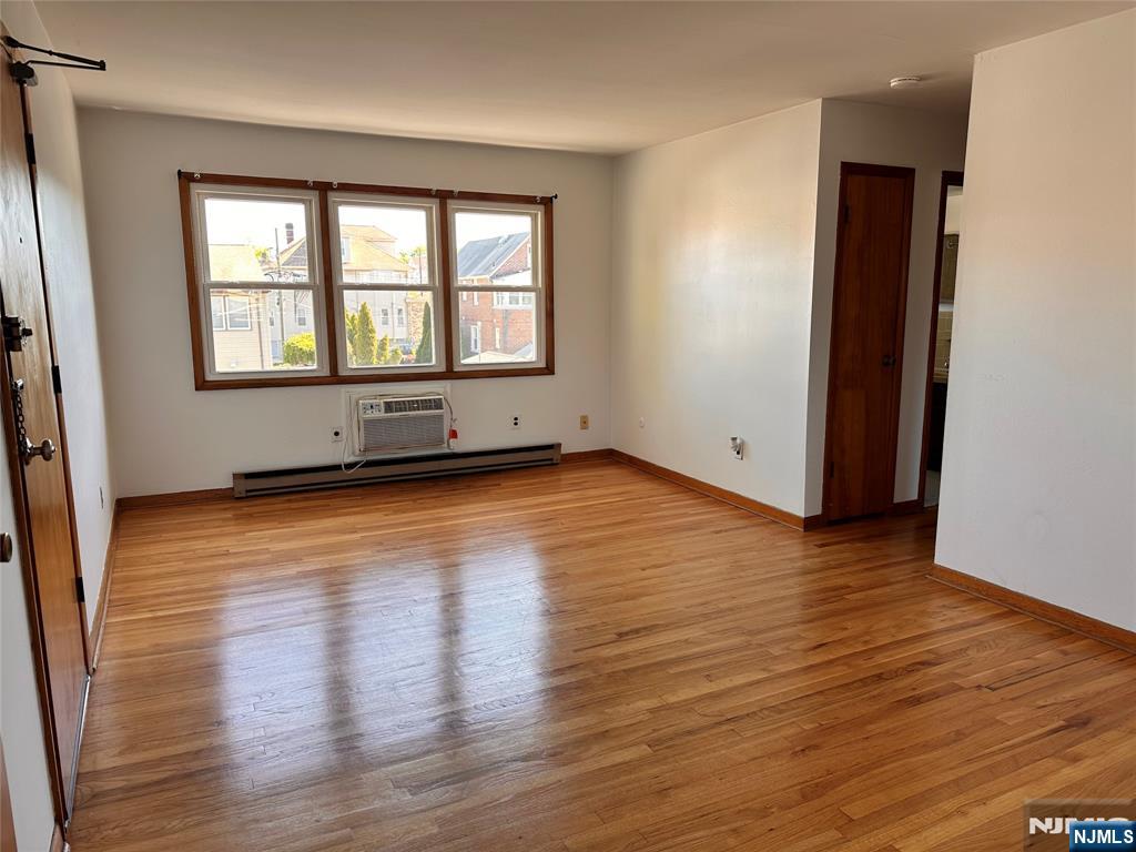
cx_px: 568
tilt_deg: -9.6
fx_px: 788
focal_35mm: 24
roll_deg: +0.1
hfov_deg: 71.6
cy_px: 426
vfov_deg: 56.8
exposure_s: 1/121
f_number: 1.78
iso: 80
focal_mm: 6.86
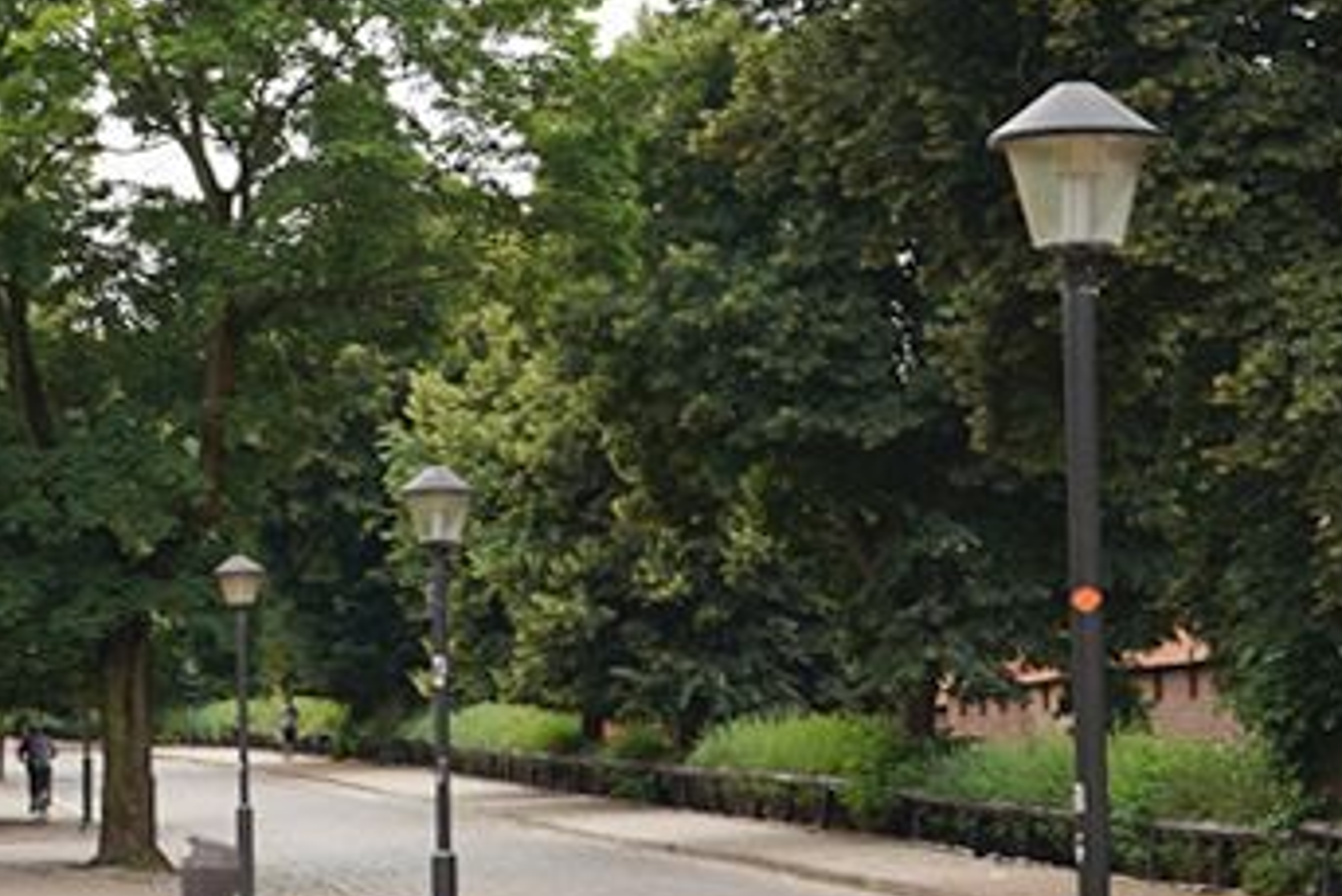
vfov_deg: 9.8
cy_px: 497
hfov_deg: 14.6
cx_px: 704
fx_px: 5221
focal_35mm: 140
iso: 100
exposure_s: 1/100
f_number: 5.6
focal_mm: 24
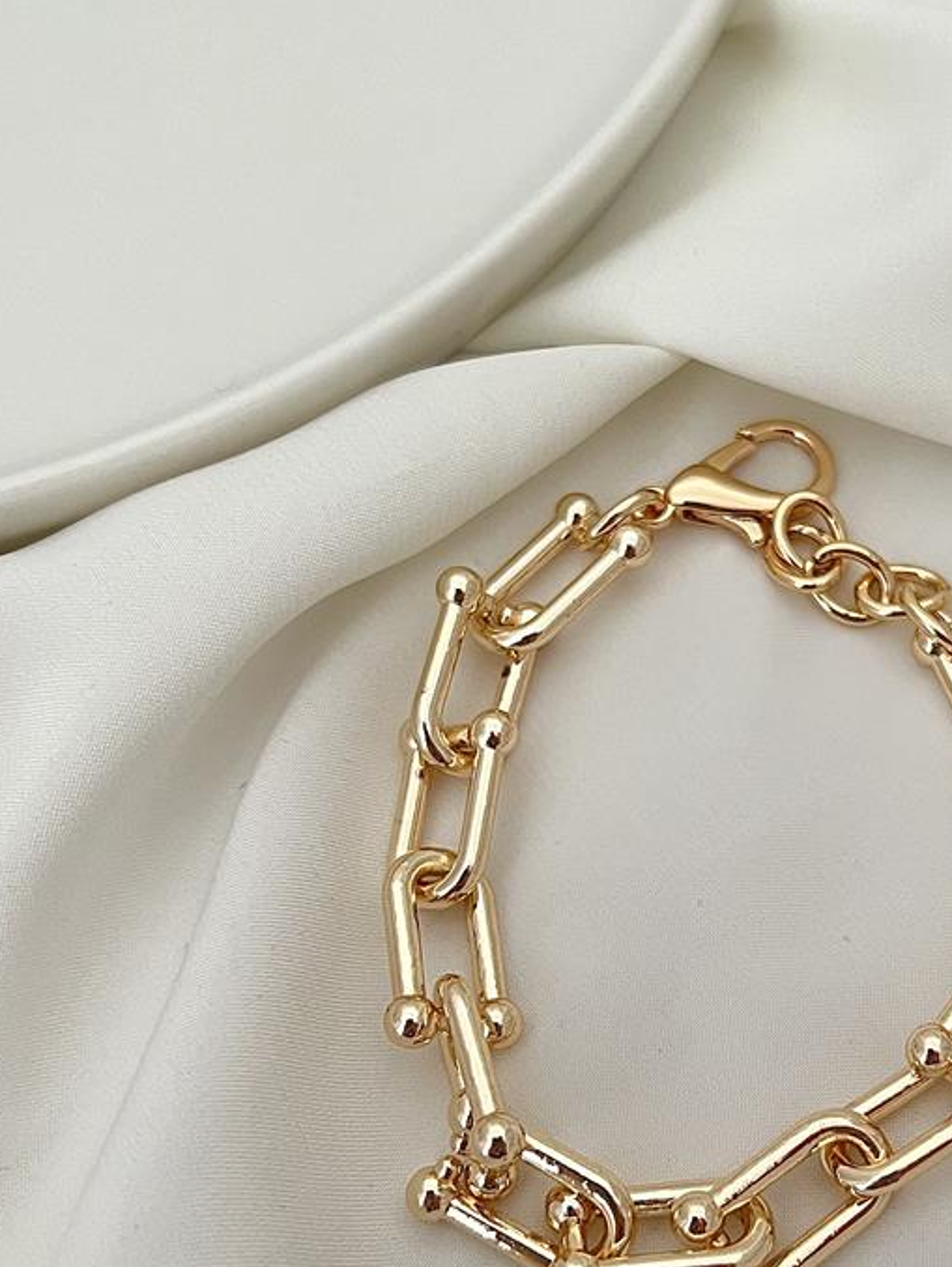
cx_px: 787
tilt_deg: -67.4
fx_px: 1722
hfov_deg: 30.0
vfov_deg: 40.1
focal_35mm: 47
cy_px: 800
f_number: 1.5
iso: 250
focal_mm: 5.7
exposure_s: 1/60
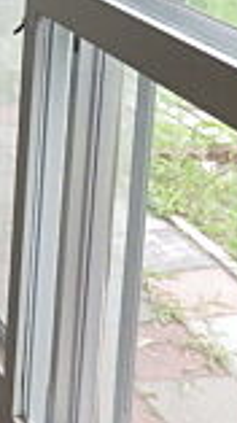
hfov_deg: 10.9
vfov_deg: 20.9
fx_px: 1098
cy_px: -27
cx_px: -288
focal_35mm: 98
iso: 100
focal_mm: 4
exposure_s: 1/100
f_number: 3.1
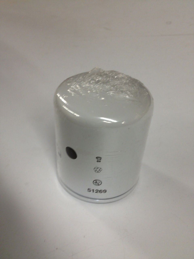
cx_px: 97
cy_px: 130
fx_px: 262
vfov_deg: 52.6
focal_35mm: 35
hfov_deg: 40.7
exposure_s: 1/30
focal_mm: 4.28
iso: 80
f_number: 2.4
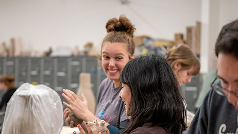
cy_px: 93
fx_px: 581
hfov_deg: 23.2
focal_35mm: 92
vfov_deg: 13.1
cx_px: 113
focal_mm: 70
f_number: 3.2
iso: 1600
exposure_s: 1/500
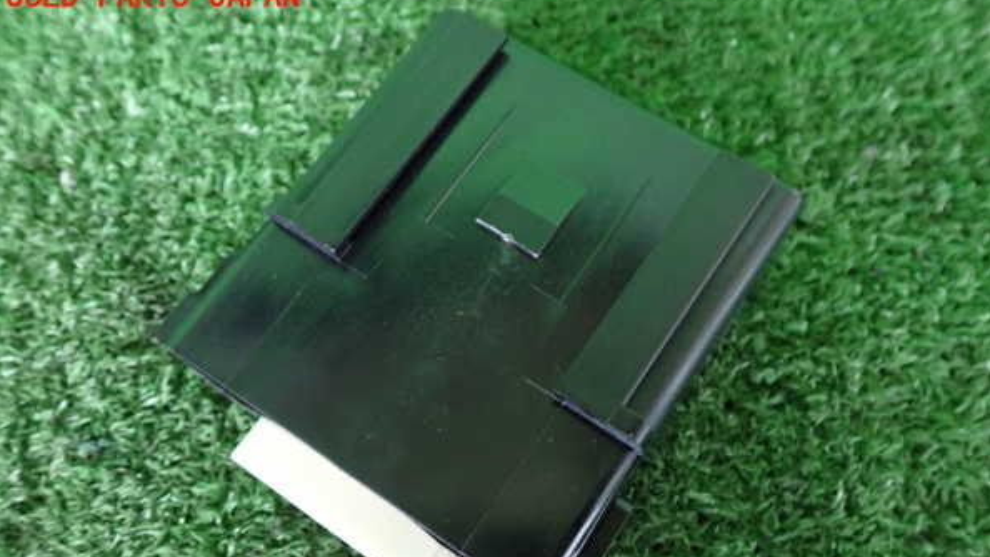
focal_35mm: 33
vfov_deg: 35.4
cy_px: 350
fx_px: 866
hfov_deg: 59.5
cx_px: 497
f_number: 2.3
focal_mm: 5.4
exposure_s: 1/30
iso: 640
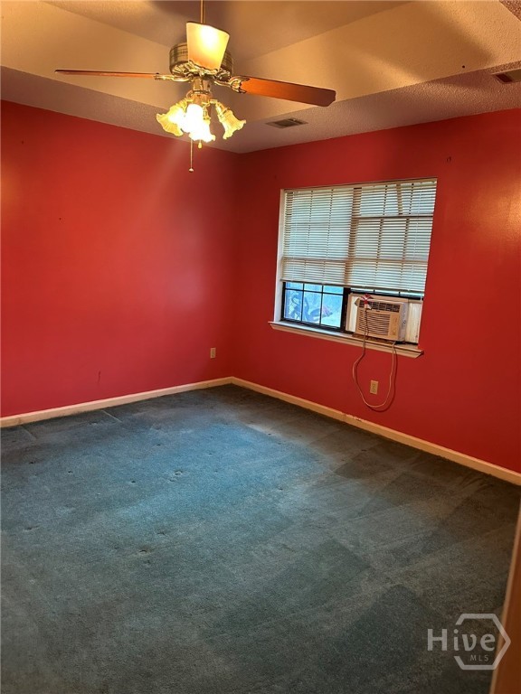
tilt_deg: -11.0
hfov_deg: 56.8
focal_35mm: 24
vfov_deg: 71.6
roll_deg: -2.0
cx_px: 260
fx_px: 482
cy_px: 347
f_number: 1.78
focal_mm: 6.86
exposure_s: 1/60
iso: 800
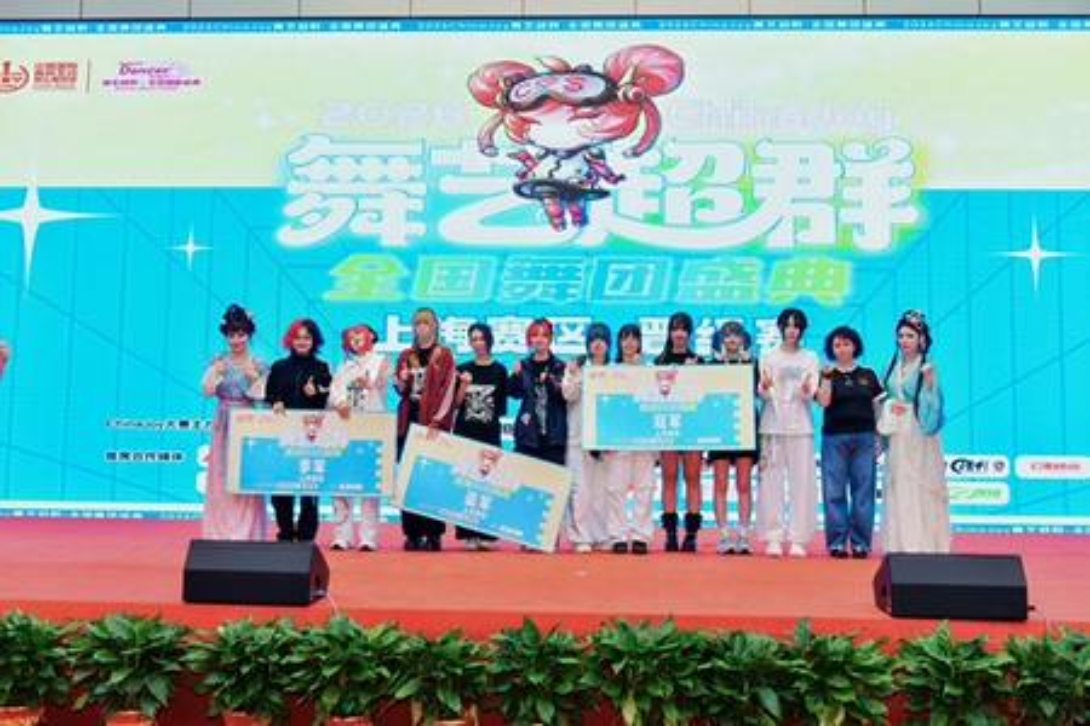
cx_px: 545
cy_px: 363
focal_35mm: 34
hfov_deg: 55.8
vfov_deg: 38.9
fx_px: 1029
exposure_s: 1/125
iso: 800
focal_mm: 34
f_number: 5
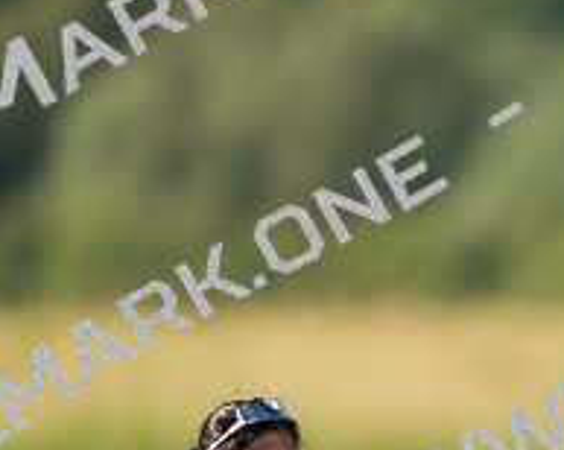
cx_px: 751
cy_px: 526
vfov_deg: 0.9
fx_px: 28198
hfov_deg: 1.1
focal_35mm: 1691
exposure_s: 1/2500
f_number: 4
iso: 320
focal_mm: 600
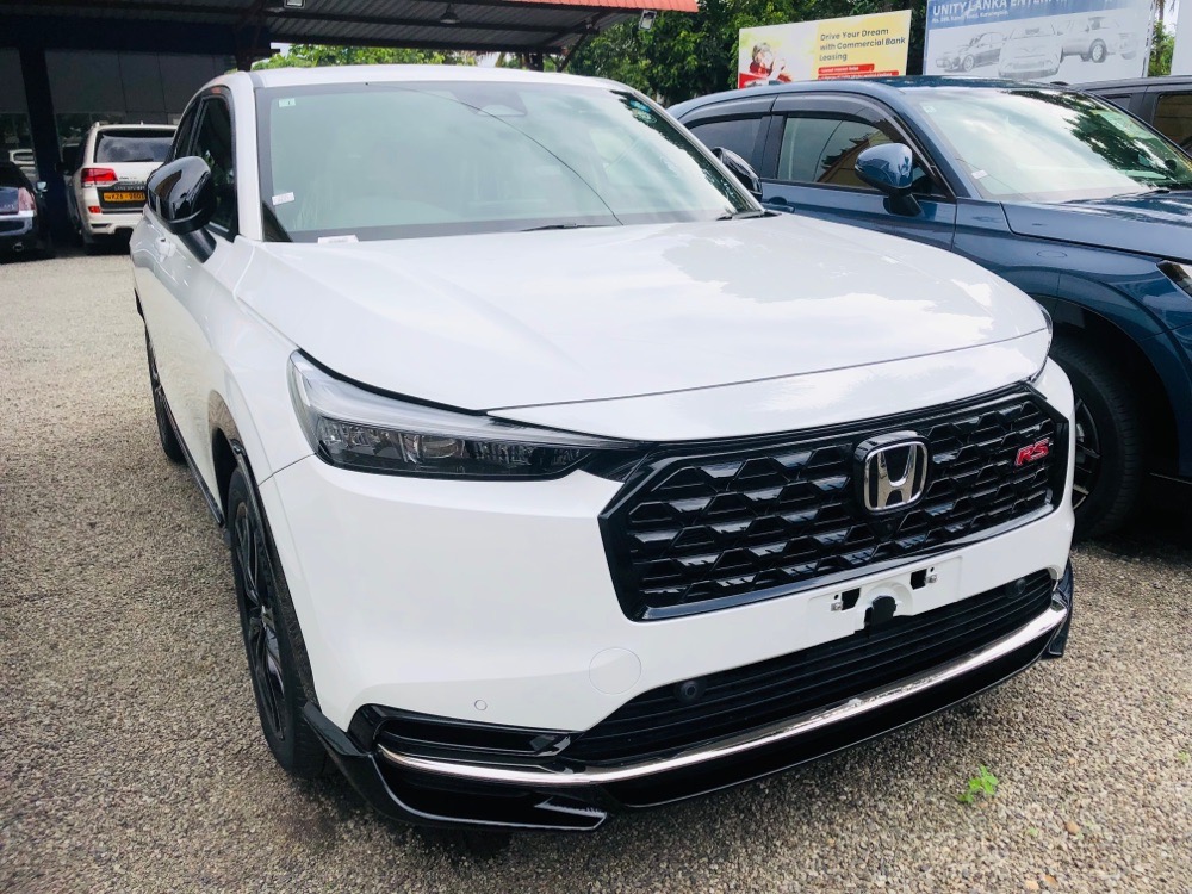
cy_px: 447
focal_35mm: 28
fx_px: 964
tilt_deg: -17.2
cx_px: 596
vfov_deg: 49.7
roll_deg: +1.6
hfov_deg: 63.4
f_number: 1.8
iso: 20
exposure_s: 1/1297
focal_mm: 4
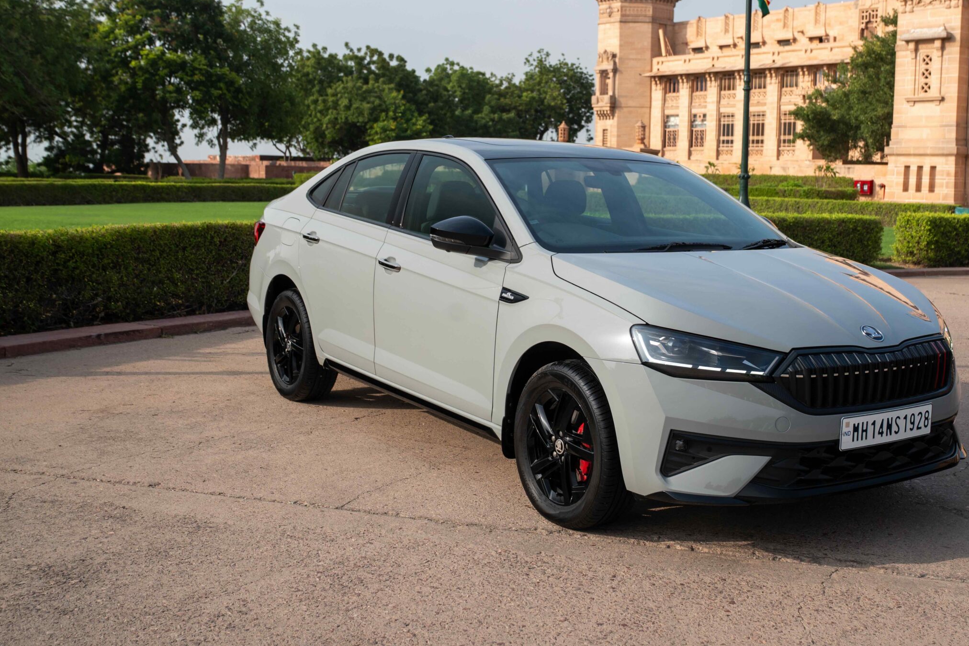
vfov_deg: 31.2
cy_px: 282
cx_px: 597
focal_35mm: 43
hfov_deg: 45.1
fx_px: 1158
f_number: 5
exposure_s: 1/200
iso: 160
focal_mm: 34
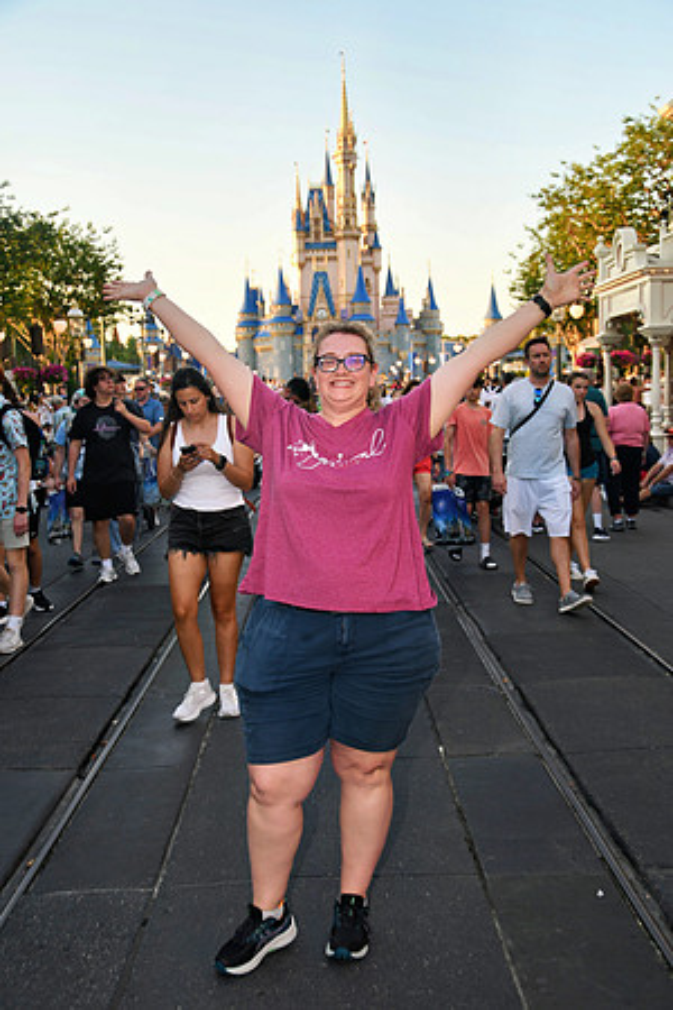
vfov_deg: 46.4
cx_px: 336
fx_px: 1178
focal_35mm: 42
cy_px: 505
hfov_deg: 31.9
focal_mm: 28
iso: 100
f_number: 4.5
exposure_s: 1/80
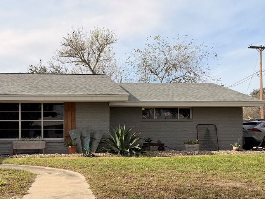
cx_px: 70
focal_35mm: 36
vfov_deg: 39.0
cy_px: 138
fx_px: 276
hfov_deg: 49.6
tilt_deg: -0.9
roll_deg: +0.1
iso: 80
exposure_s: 1/4673
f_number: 1.78
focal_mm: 6.76
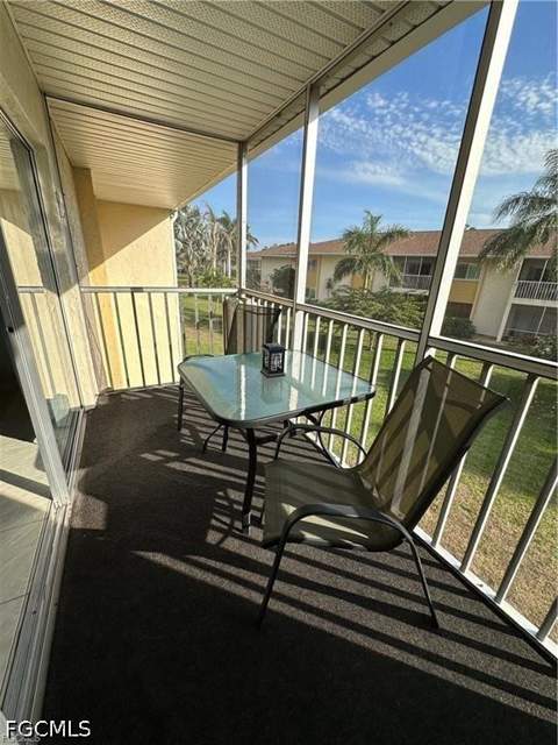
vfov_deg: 102.1
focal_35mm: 14
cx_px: 279
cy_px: 372
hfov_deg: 85.7
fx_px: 301
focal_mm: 2.22
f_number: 2.2
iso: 40
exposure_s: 1/729
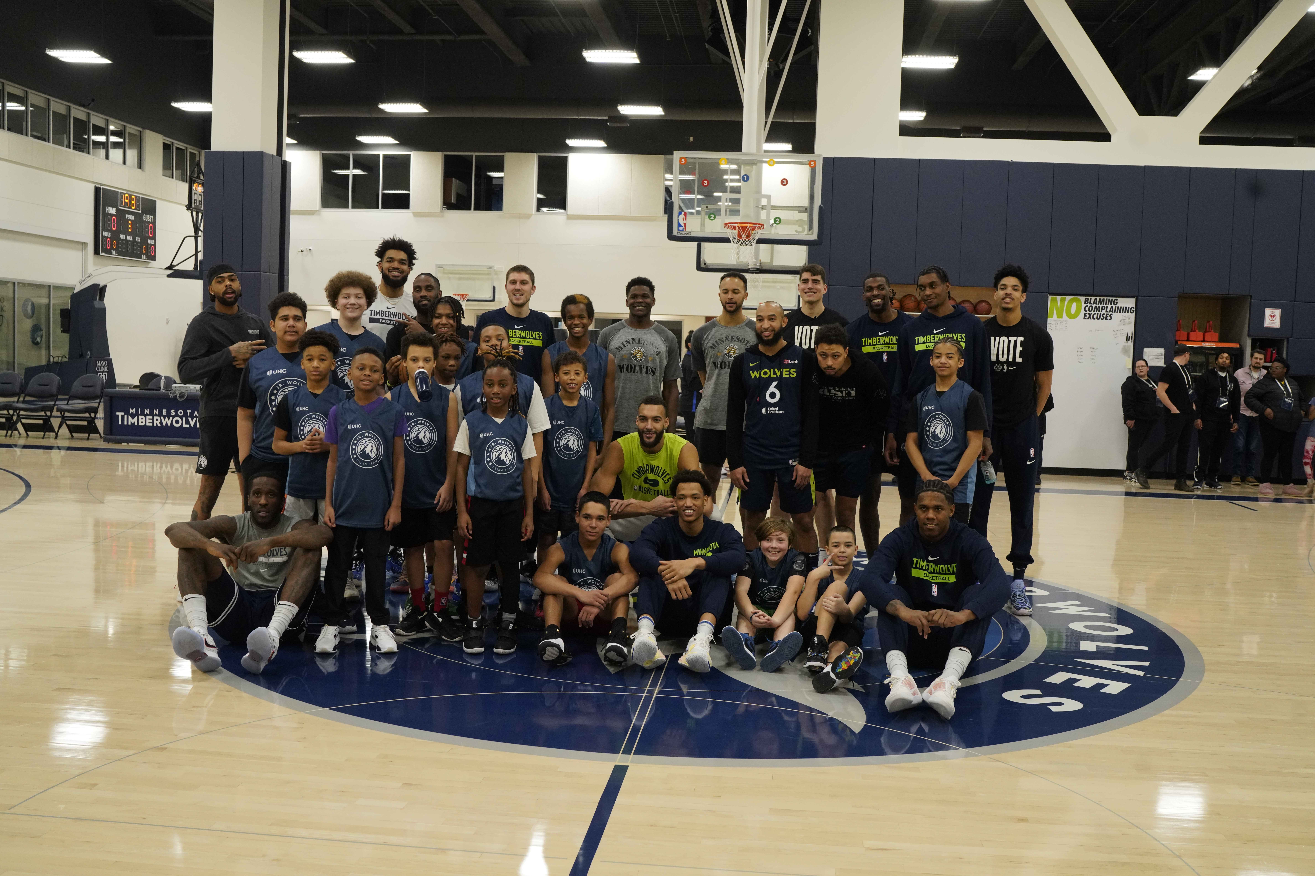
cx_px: 658
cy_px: 438
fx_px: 1278
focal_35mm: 35
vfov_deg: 37.9
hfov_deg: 54.4
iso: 2500
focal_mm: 35
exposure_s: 1/200
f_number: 5.6
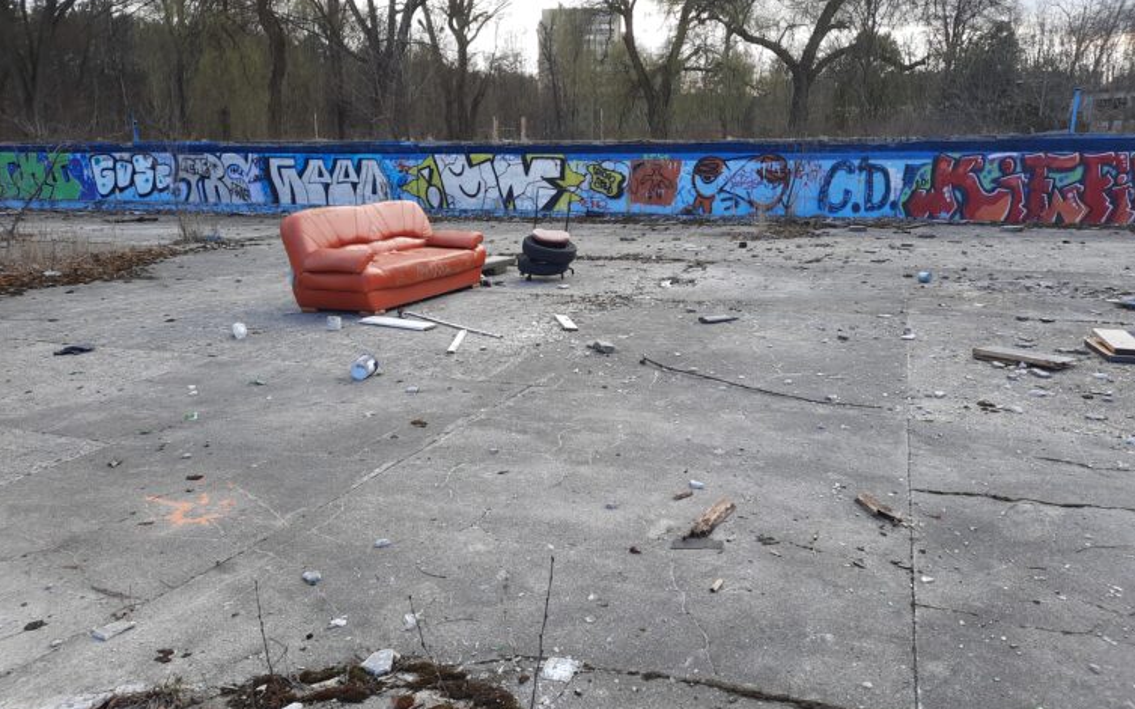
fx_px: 835
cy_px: 313
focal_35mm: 27
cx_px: 568
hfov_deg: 68.4
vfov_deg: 45.9
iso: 32
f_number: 2
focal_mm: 4.6
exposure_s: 1/135
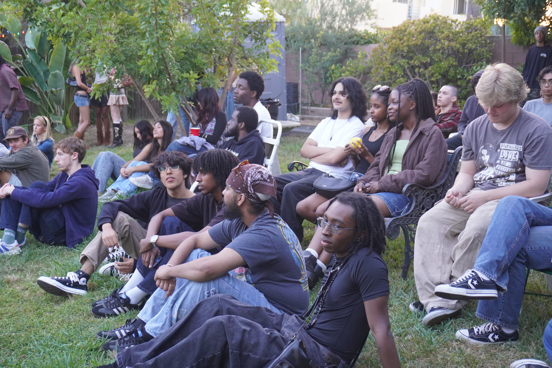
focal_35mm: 44
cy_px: 184
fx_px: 667
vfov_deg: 30.8
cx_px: 276
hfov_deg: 45.0
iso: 1250
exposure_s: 1/160
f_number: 4.5
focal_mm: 29
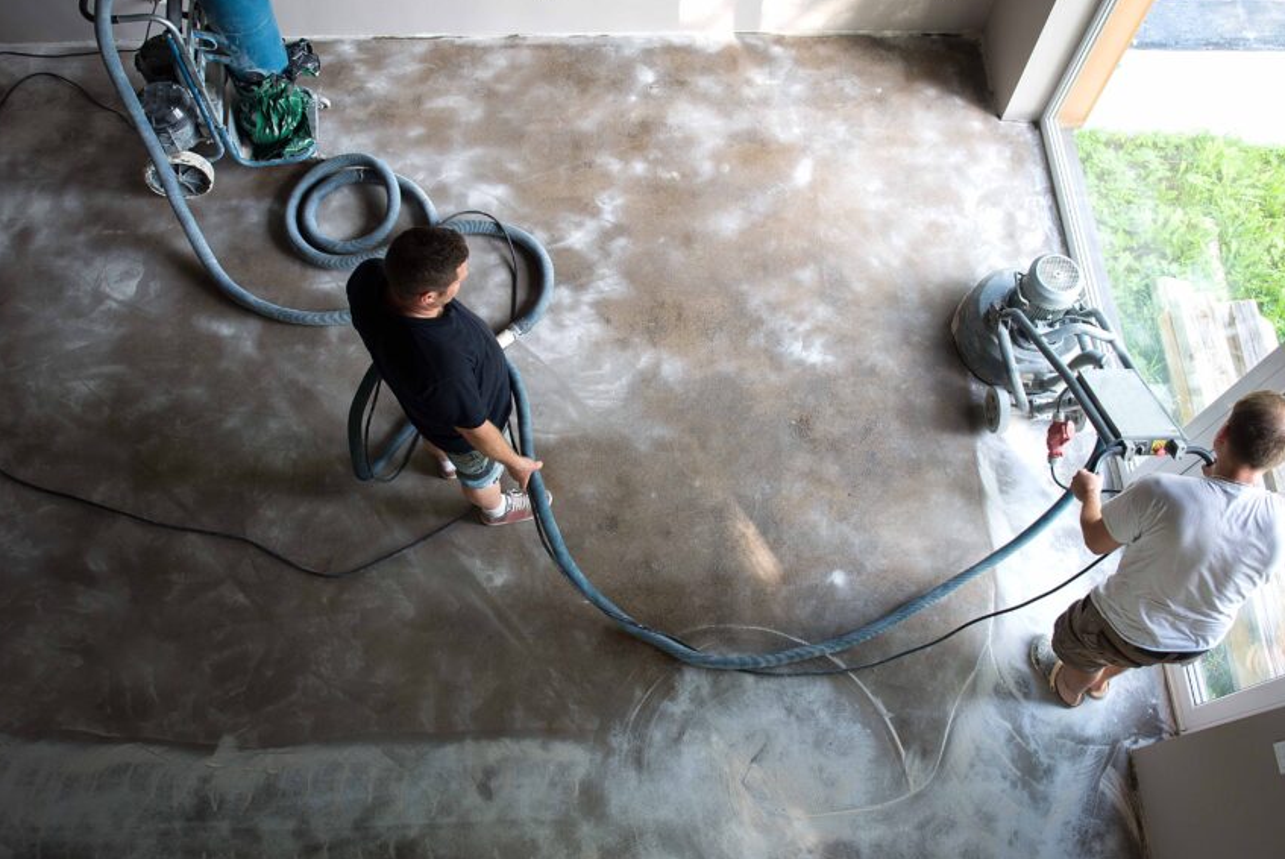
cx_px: 666
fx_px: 1036
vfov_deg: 44.9
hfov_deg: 63.6
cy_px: 363
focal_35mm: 29
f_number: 2.8
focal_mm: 24
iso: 320
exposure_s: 1/125
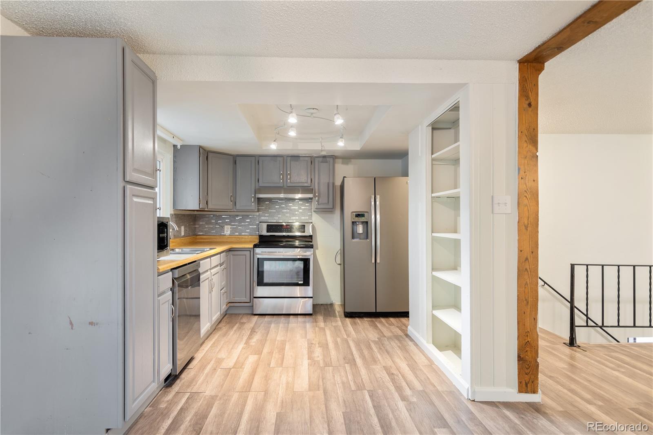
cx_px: 326
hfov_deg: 84.0
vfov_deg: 61.9
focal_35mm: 20
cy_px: 218
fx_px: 363
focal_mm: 20
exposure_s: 1/2
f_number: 4
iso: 100
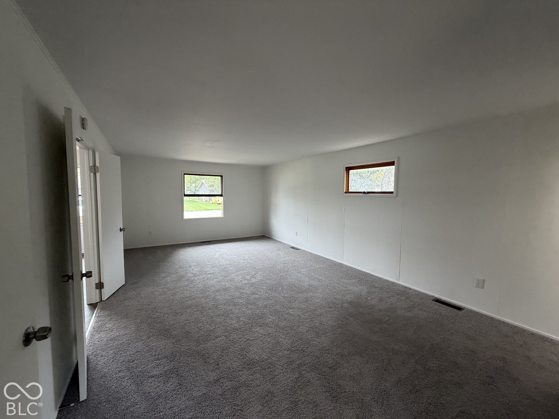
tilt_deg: -3.8
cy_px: 210
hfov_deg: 102.1
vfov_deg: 85.7
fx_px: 226
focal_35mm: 14
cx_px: 280
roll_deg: +0.1
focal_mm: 2.22
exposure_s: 1/60
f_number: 2.2
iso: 250
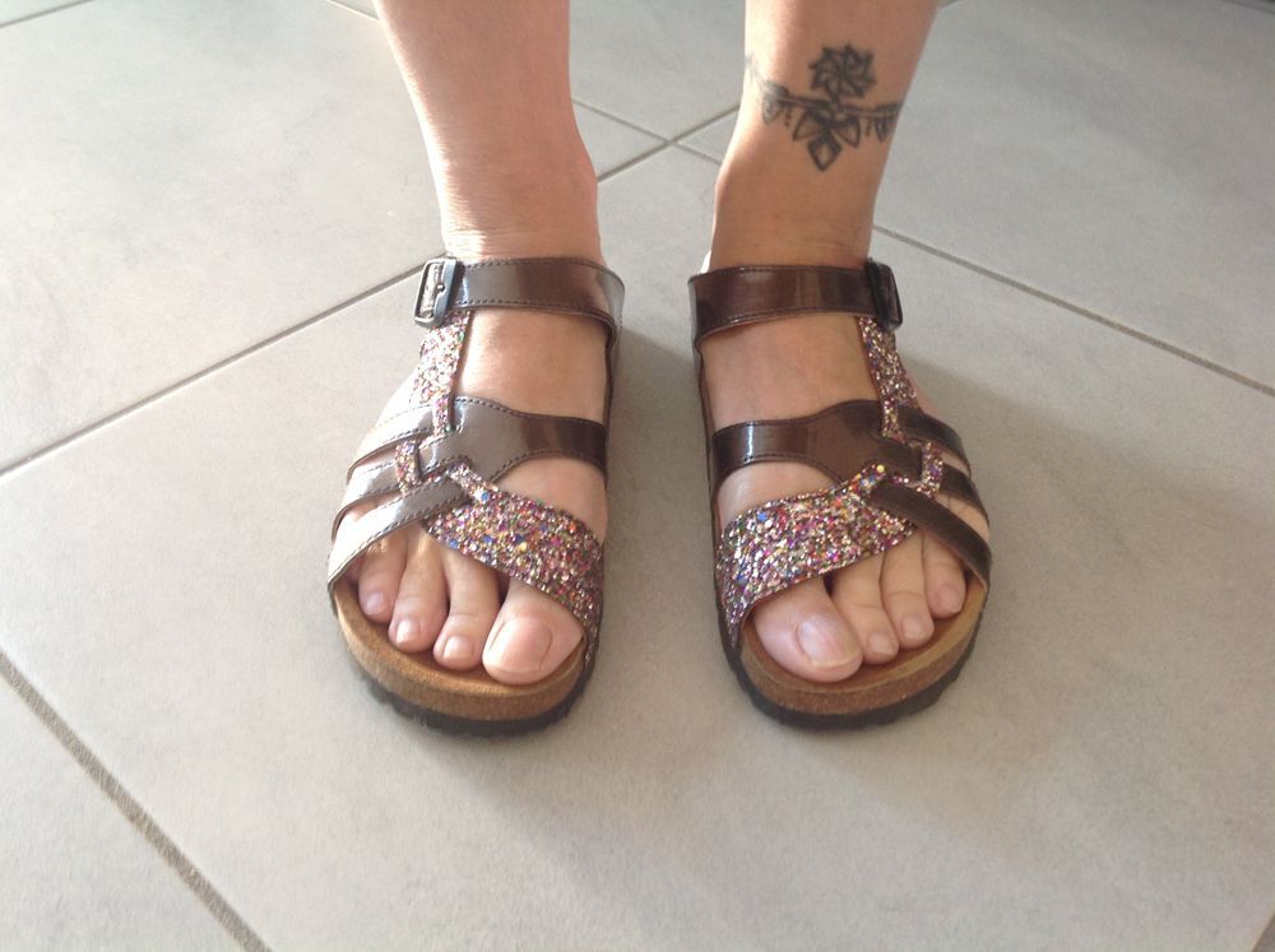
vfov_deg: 40.6
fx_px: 1287
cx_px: 638
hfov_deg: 52.7
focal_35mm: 35
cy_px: 476
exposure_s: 1/15
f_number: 2.4
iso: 80
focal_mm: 4.28
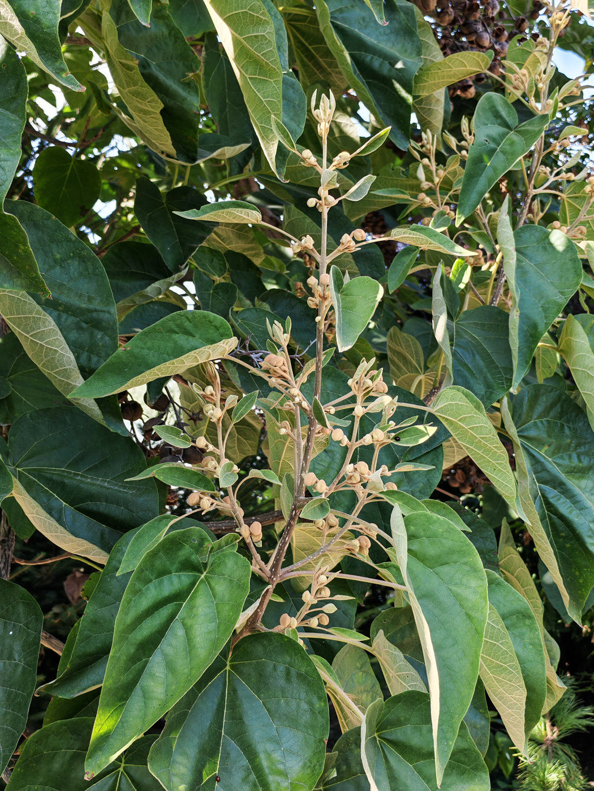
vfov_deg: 39.7
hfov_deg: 30.3
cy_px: 396
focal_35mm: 48
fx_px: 1098
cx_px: 297
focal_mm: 6.12
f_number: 1.9
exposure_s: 1/100
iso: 50
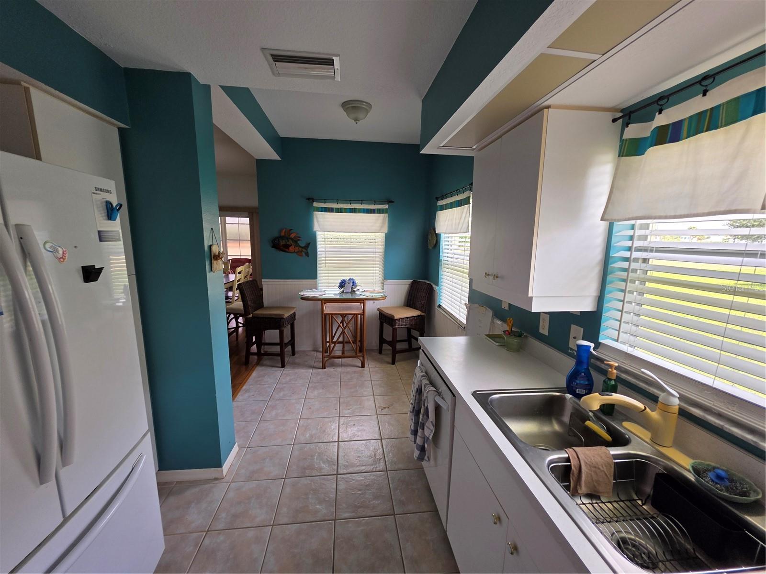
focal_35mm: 13
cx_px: 383
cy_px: 287
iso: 50
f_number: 1.9
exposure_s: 1/120
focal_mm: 2.2
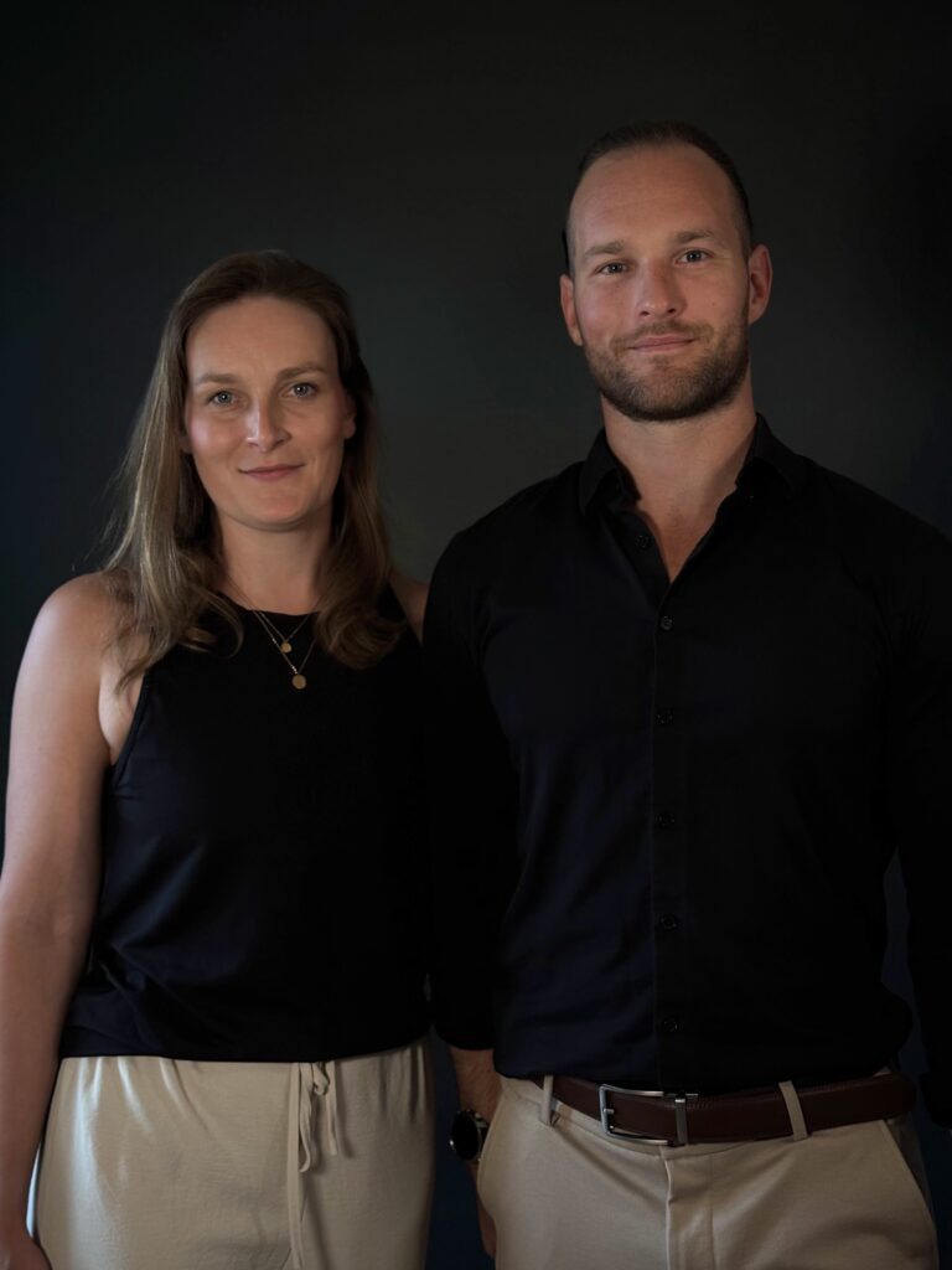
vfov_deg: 39.7
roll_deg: -1.6
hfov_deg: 30.3
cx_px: 476
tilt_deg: -4.5
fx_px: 1760
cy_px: 635
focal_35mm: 48
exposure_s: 1/118
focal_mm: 6.76
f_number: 1.78
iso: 80
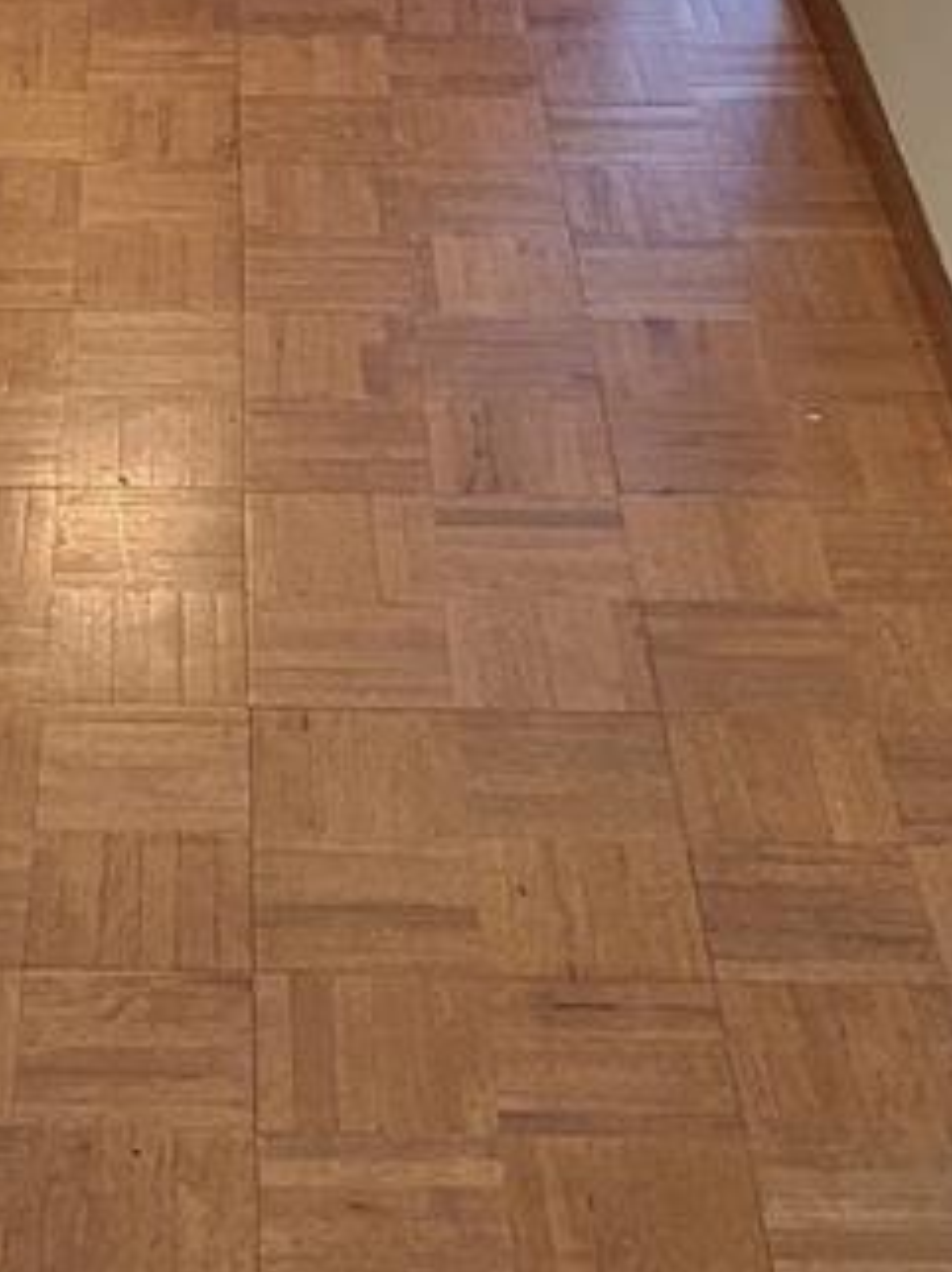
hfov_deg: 15.1
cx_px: 158
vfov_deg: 20.0
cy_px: 265
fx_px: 3562
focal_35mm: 97
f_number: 1.8
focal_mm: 5.4
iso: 250
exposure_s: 1/120
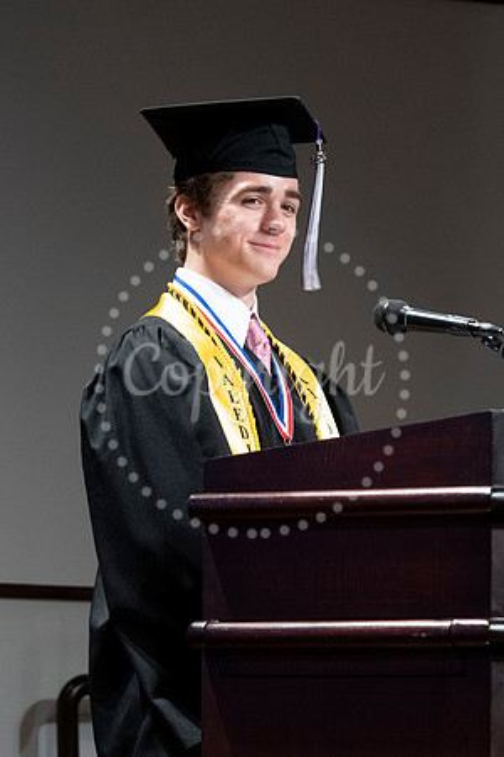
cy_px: 459
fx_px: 5065
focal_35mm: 241
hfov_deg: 5.7
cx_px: 306
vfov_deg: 8.5
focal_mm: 120
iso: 1000
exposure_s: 1/80
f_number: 4
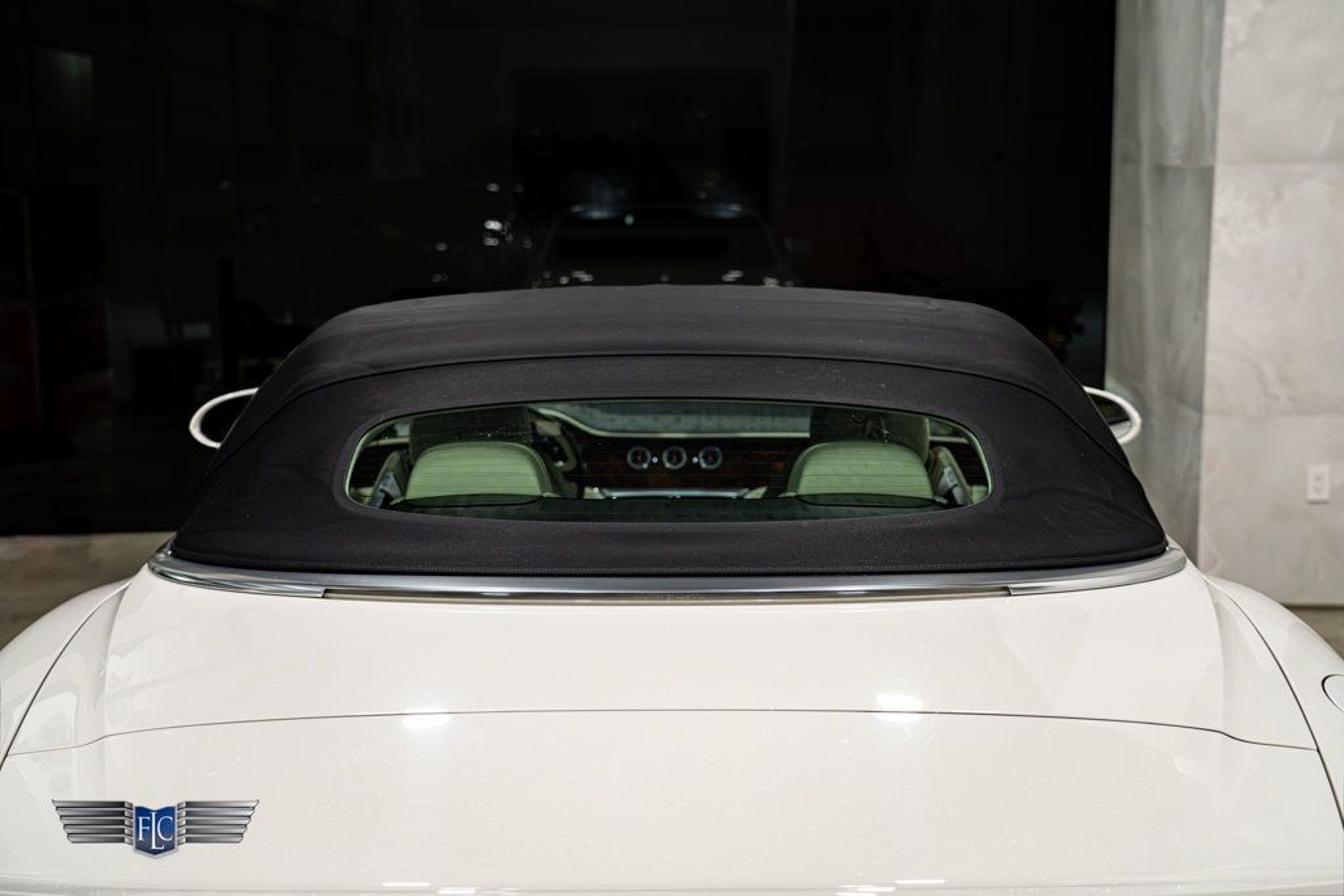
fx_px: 1792
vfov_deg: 28.1
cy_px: 448
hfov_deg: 41.1
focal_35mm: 48
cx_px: 672
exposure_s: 1/125
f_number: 4
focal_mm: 48
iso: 1600
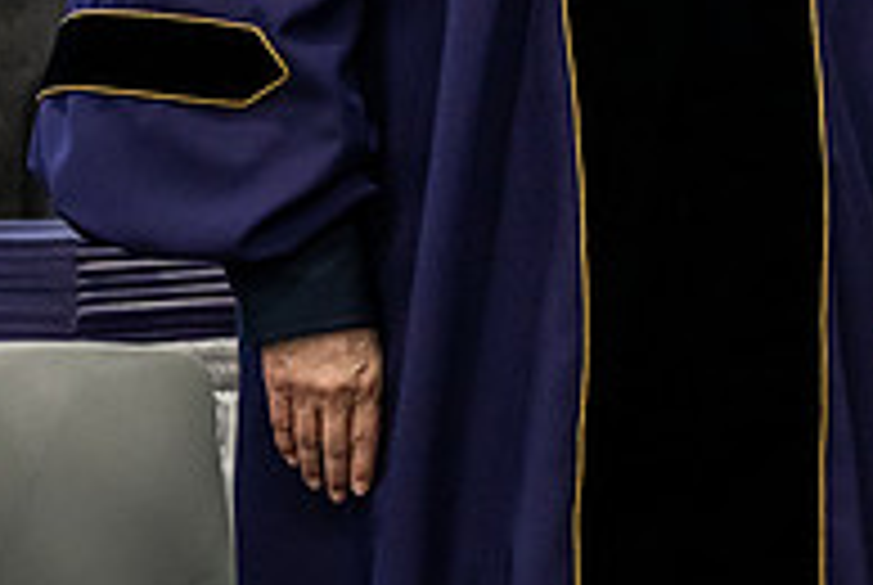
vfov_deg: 5.3
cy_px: -236
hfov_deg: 8.0
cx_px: 846
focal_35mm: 257
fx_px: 6242
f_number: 4.5
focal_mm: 86
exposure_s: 1/200
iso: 4000
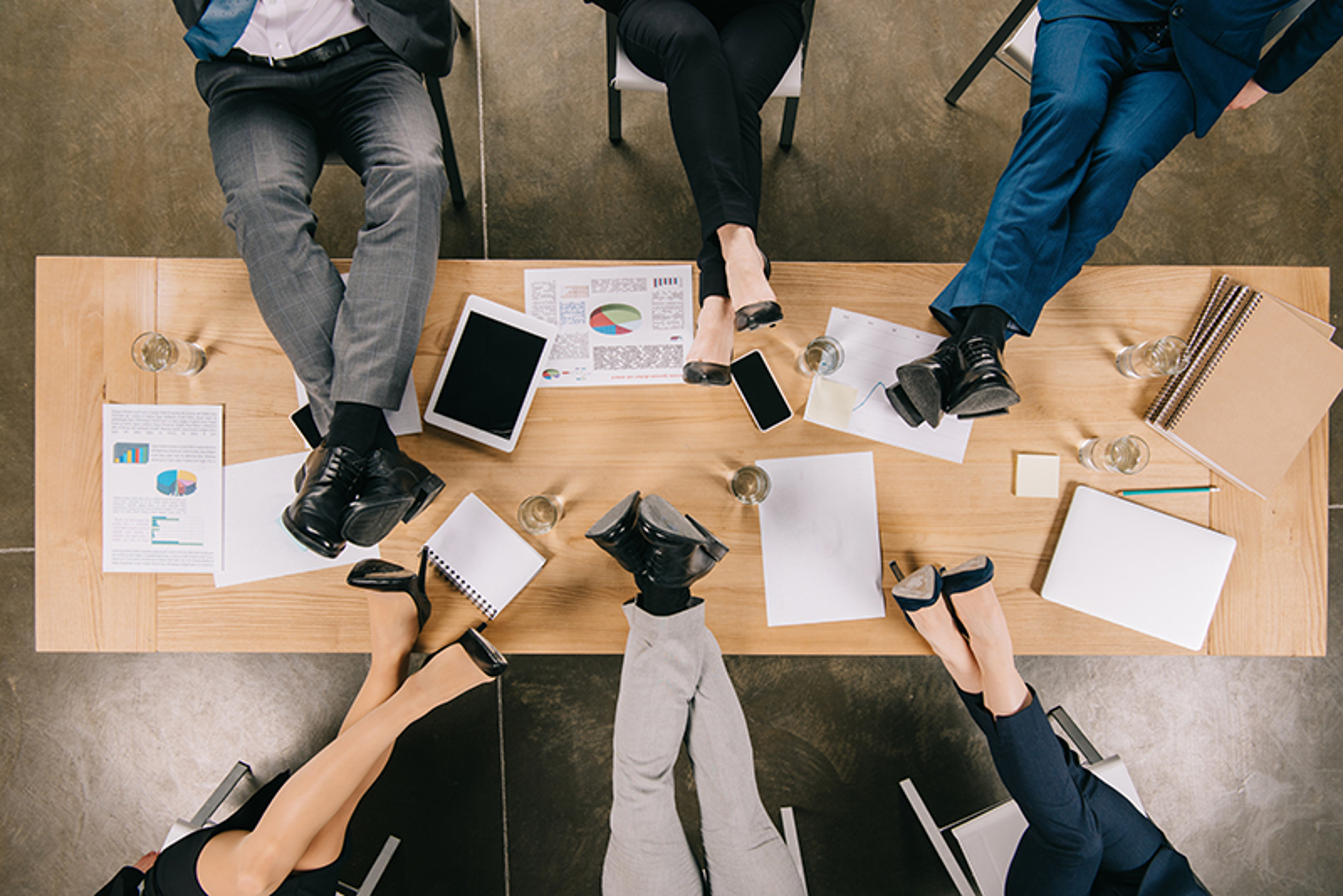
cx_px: 672
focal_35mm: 32
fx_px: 1194
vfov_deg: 41.1
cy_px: 448
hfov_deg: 58.7
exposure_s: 1/200
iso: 200
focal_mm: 32
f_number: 11
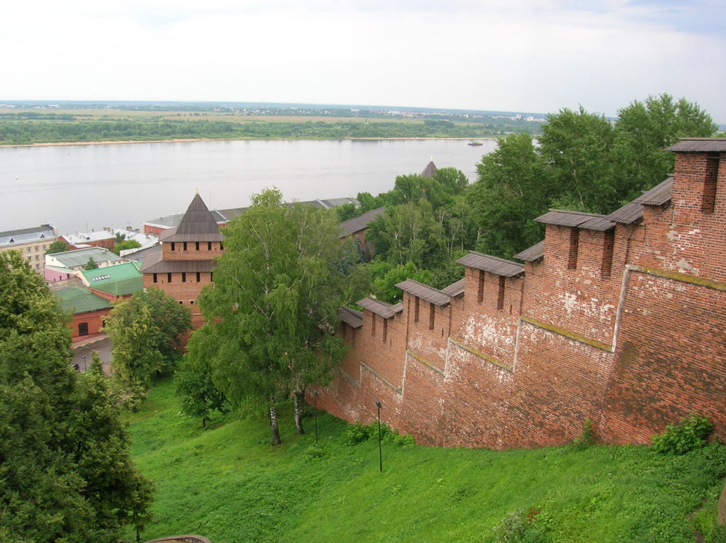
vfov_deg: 41.7
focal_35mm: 34
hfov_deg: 54.0
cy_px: 272
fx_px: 712
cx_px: 363
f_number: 4.9
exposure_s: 1/100
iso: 50
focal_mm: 5.7
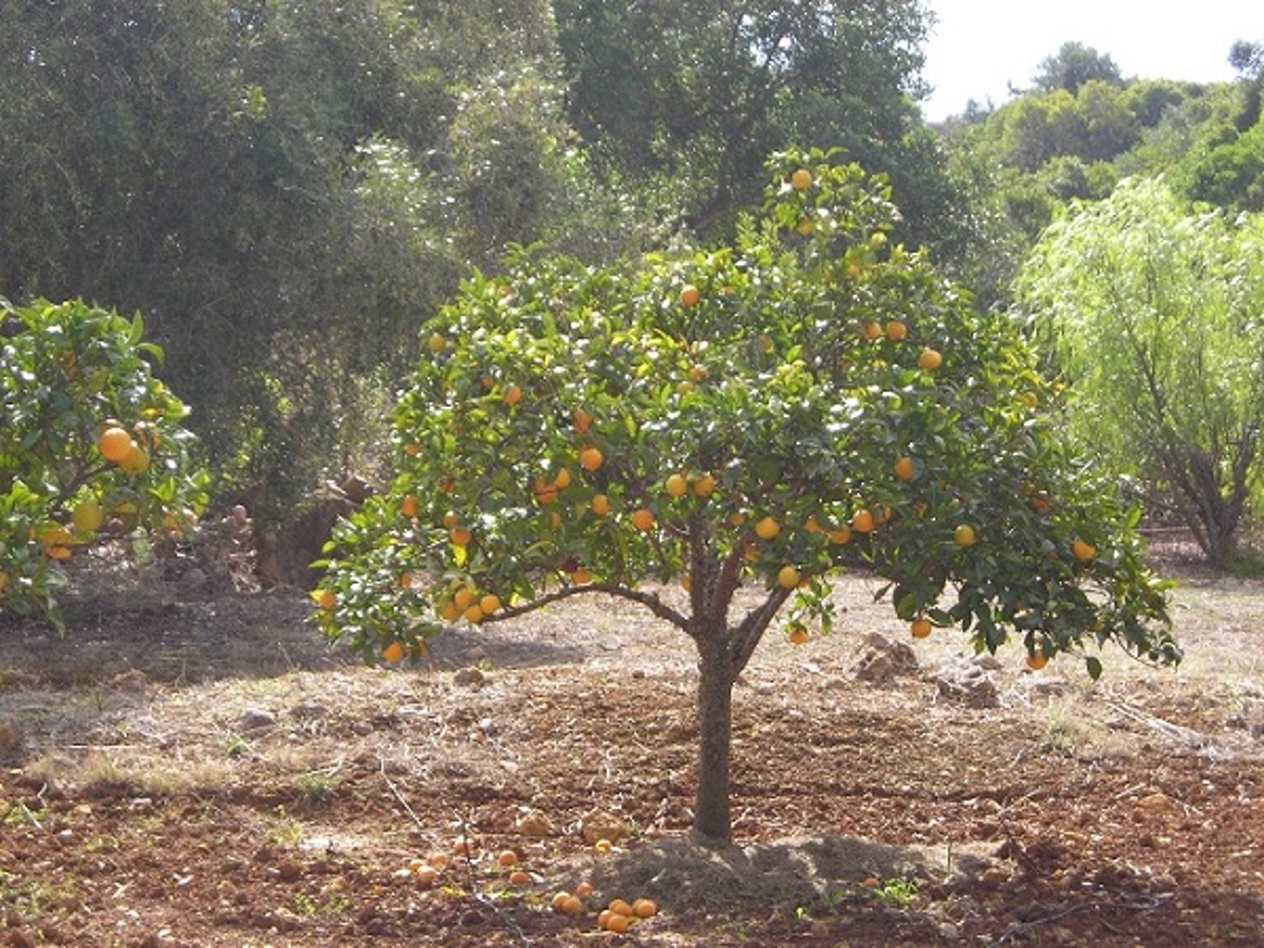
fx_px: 3761
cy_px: 474
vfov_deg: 14.4
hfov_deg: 19.1
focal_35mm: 103
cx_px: 632
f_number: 4.9
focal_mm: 17
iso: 50
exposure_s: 1/120
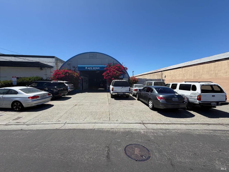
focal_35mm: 14
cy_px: 86
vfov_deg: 85.7
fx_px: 93
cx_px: 114
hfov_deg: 102.1
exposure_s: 1/789
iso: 20
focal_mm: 2.22
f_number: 2.2
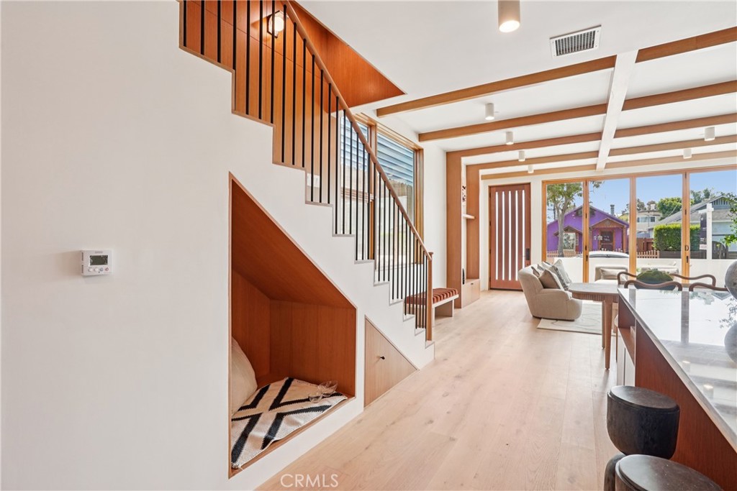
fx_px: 328
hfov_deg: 96.7
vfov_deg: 73.8
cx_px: 368
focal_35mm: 16
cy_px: 246
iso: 400
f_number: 8
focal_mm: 16
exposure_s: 1/30
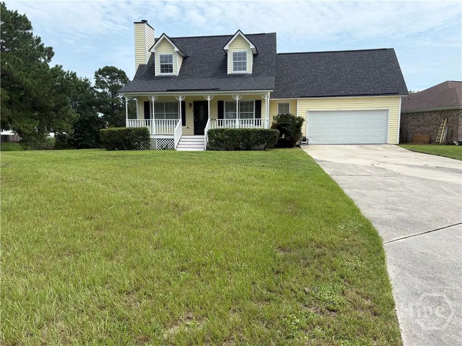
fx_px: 347
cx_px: 231
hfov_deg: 67.3
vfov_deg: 53.1
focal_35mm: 26
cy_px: 173
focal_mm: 5.96
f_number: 1.6
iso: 50
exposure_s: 1/3448
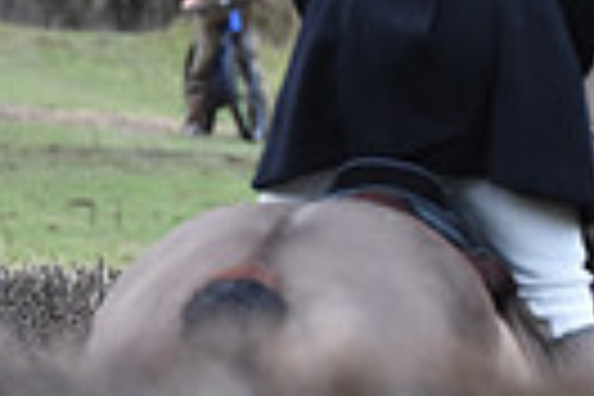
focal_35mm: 881
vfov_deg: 1.6
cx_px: 1102
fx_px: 14535
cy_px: -108
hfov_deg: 2.3
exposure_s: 1/1250
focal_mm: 200
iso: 2800
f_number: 5.6
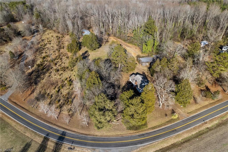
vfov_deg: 57.1
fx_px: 139
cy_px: 76
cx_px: 114
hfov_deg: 78.6
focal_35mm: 22
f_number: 2.8
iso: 100
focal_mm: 8.38
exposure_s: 1/60
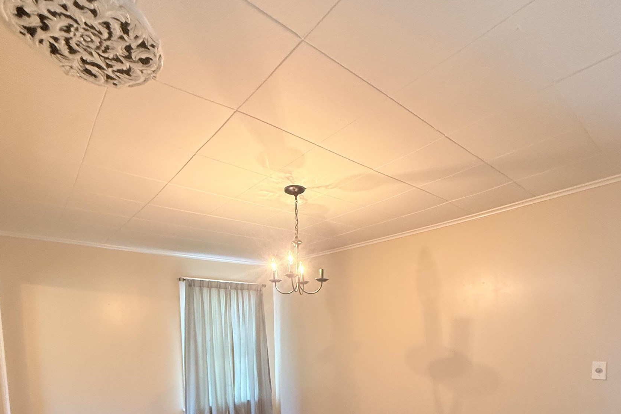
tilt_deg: -2.1
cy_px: 367
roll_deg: +0.6
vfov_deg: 54.6
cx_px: 312
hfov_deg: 84.0
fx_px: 345
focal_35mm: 20
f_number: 2.2
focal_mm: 2.22
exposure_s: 1/60
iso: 400
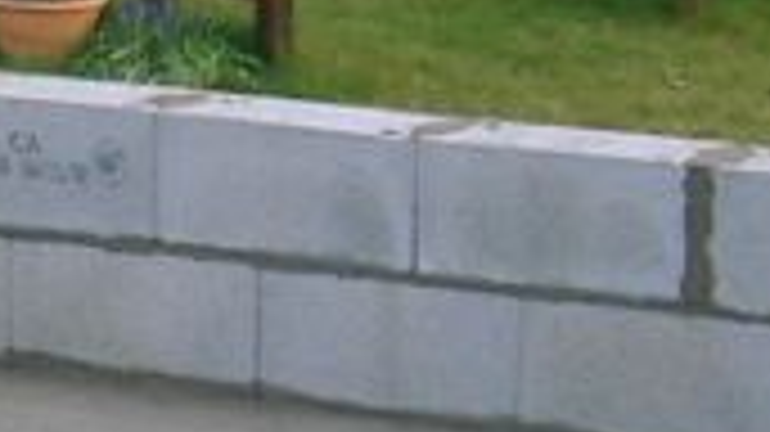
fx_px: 4510
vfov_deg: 5.5
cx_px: -239
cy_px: 554
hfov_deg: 9.6
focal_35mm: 221
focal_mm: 5.7
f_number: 2.9
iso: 50
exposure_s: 1/63
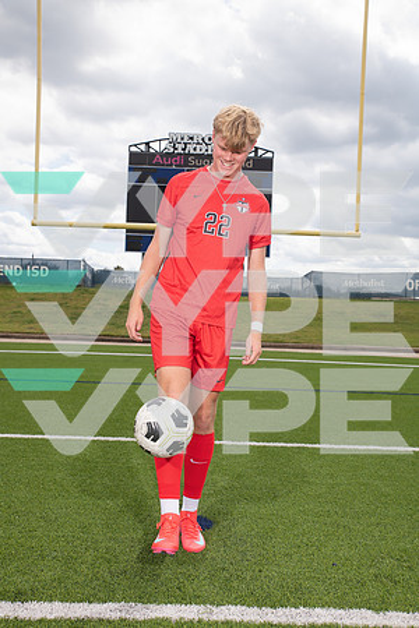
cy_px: 314
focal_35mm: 36
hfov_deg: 36.9
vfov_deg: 53.1
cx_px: 210
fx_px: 628
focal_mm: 36
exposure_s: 1/400
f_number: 7.1
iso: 125
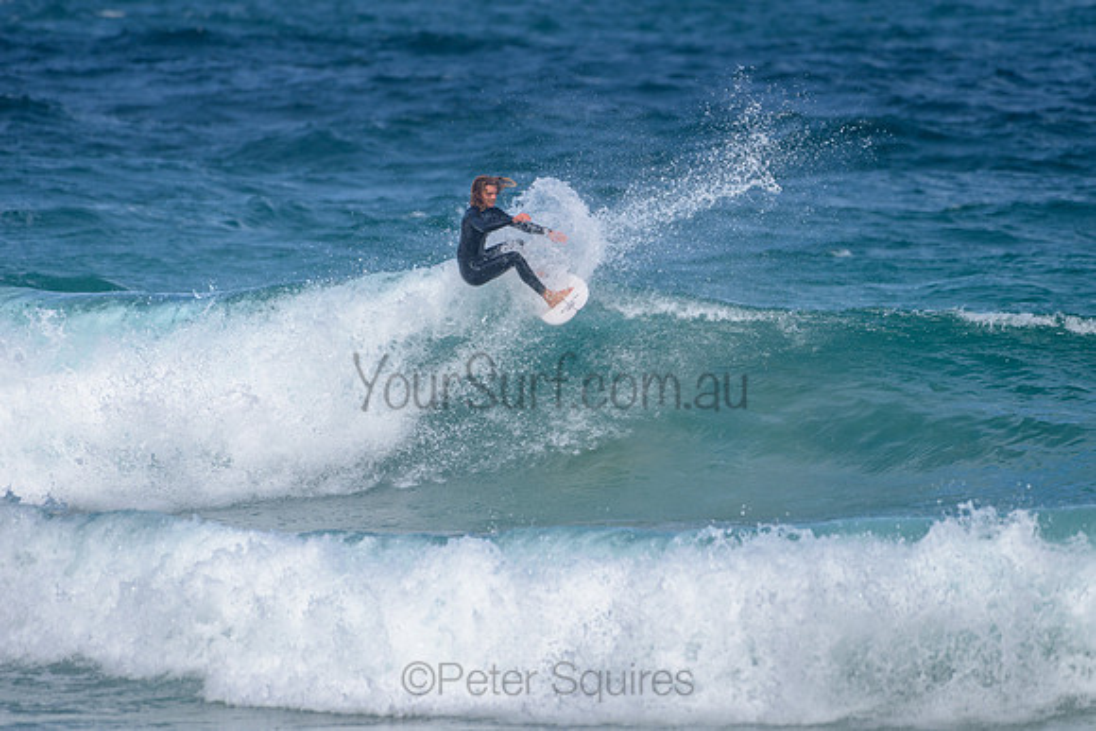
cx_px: 669
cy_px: 325
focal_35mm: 613
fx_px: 18676
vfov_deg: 2.2
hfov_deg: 3.4
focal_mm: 500
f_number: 5.6
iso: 125
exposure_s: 1/2000
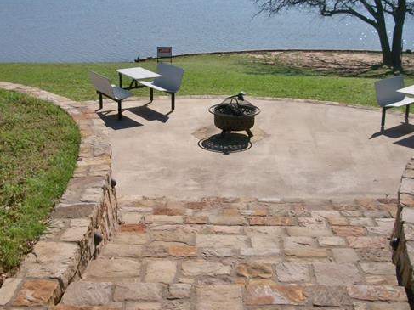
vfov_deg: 31.5
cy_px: 133
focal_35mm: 46
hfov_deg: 41.2
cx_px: 217
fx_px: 550
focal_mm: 6.3
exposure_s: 1/640
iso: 80
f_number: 5.6
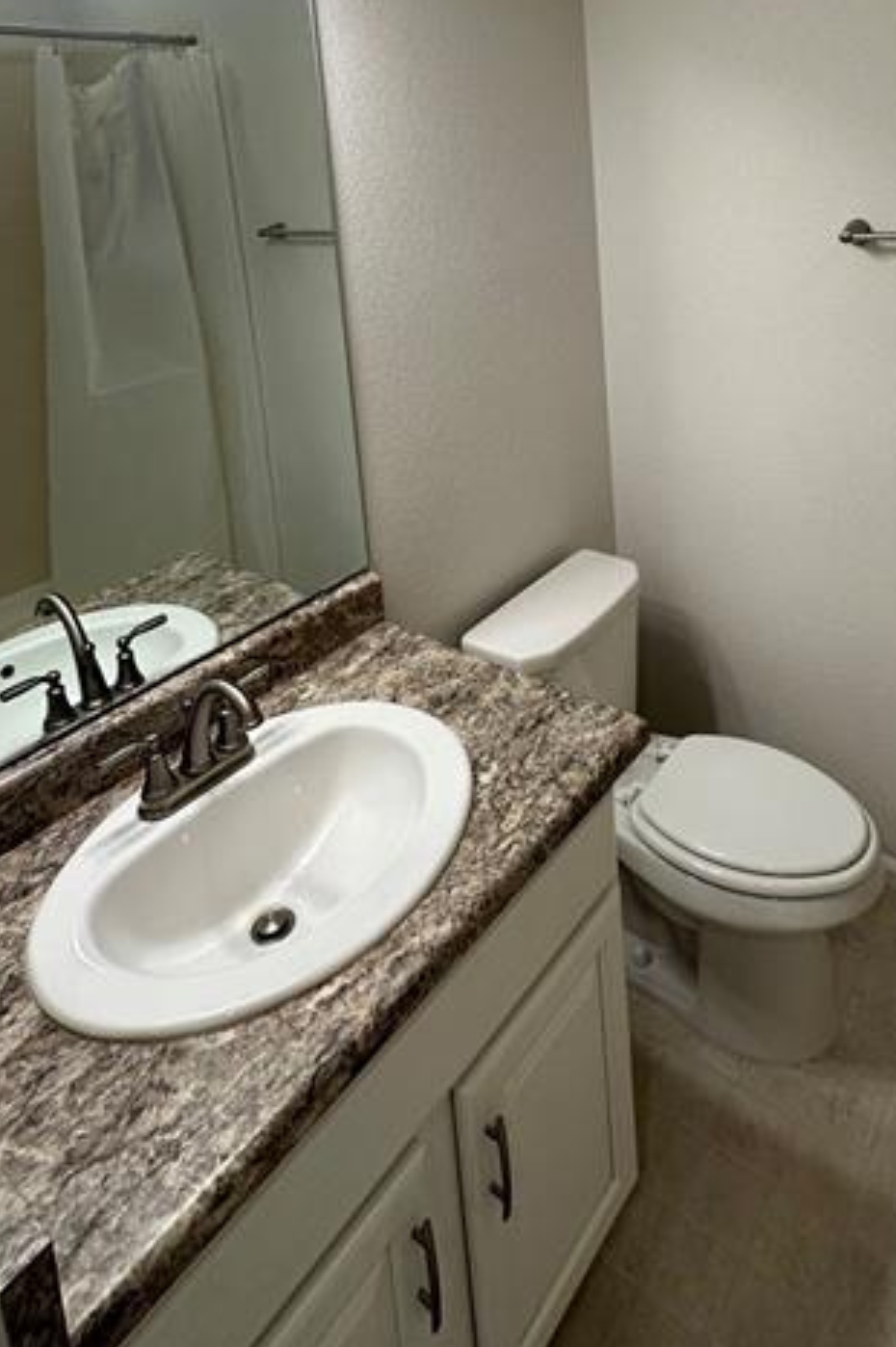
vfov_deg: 67.6
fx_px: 897
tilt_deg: -8.2
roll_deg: +2.4
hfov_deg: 52.4
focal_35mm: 24
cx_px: 568
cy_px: 292
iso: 160
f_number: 2.2
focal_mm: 2.22
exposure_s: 1/120
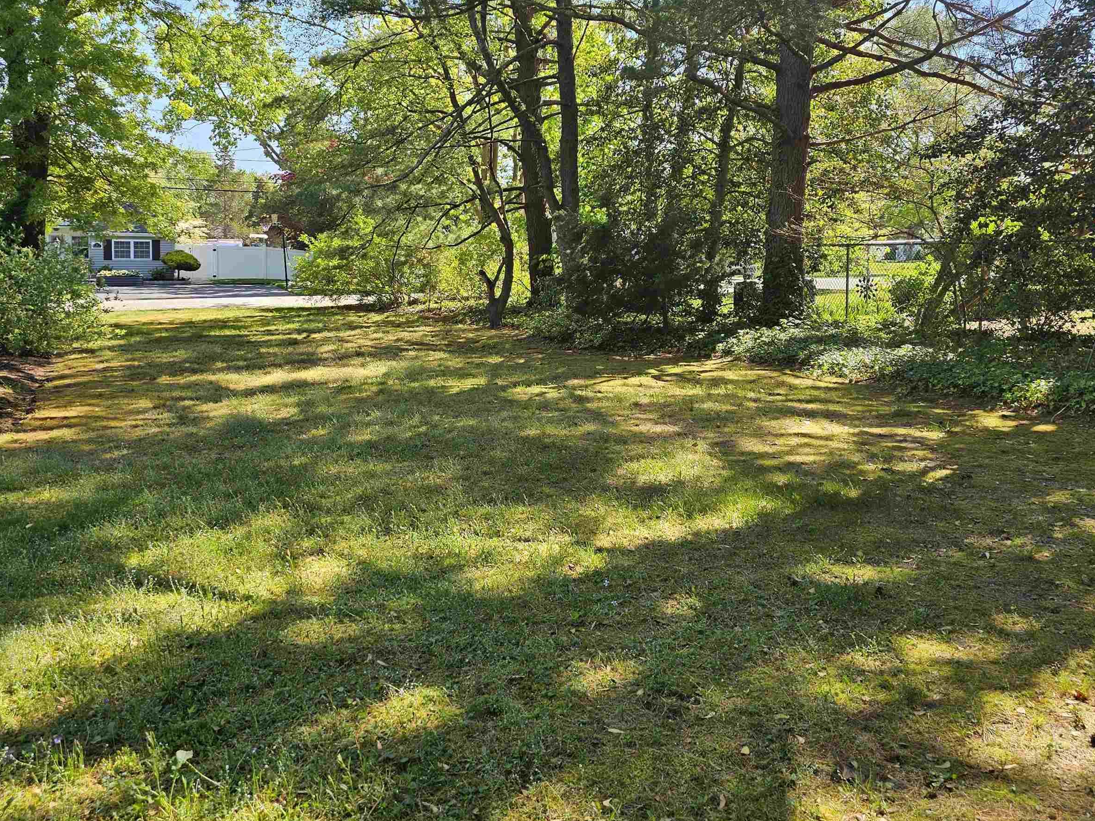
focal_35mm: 30
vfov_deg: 46.2
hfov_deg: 59.8
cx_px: 482
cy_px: 288
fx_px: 949
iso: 10
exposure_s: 1/168
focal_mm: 6.3
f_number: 1.7
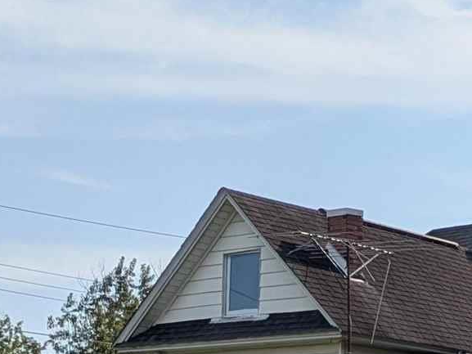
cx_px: 700
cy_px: 598
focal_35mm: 133
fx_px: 1814
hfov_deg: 13.9
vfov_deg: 10.6
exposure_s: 1/2959
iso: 51
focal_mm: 5.43
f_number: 1.89
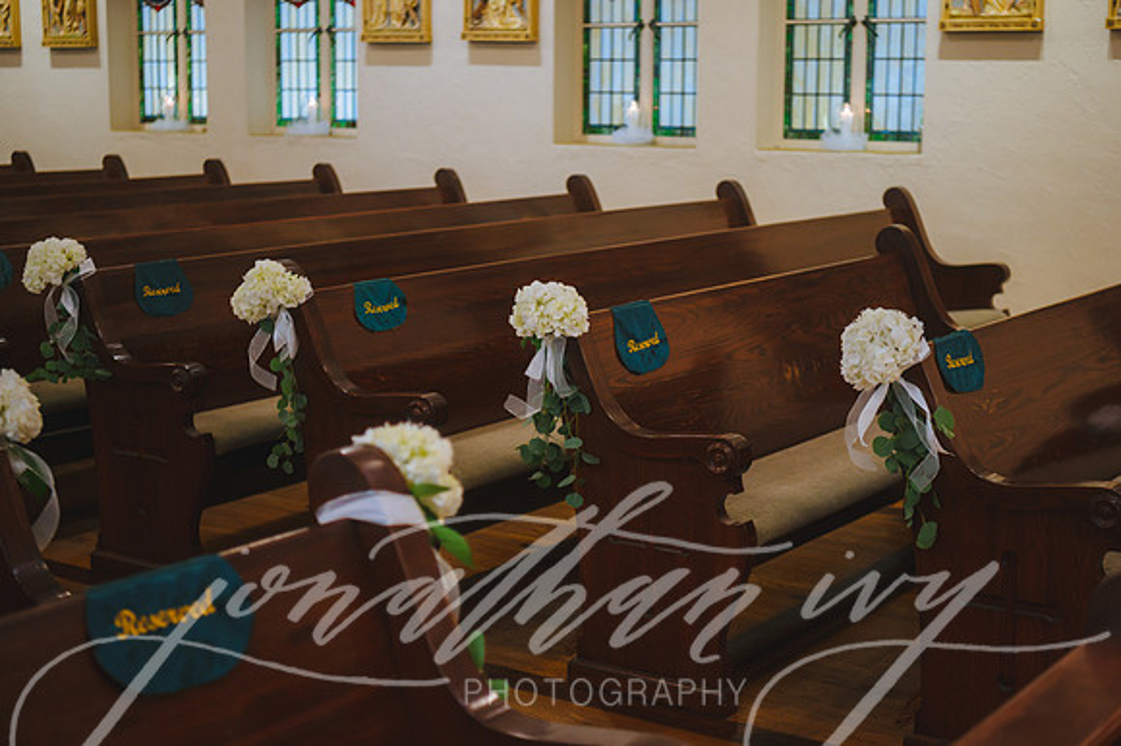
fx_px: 1712
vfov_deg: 24.6
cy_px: 373
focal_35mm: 55
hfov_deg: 36.3
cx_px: 560
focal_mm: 55
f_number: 2.8
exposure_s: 1/100
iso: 2500
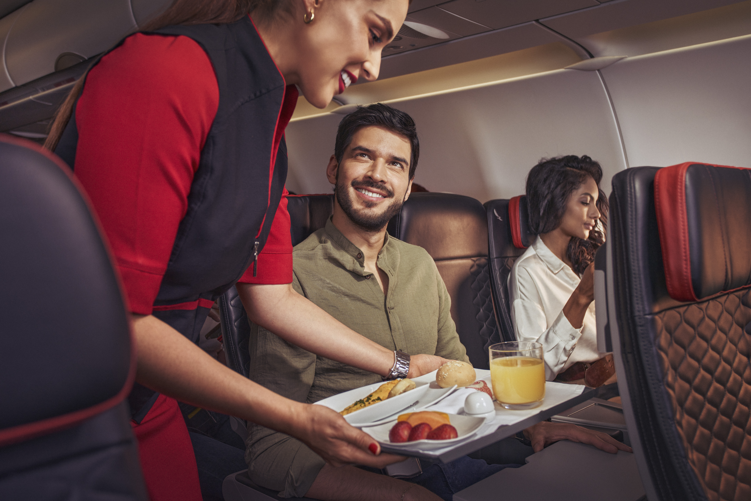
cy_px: 250
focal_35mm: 33
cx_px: 376
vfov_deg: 40.0
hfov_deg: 57.2
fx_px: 688
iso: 200
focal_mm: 33
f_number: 4
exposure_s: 1/160
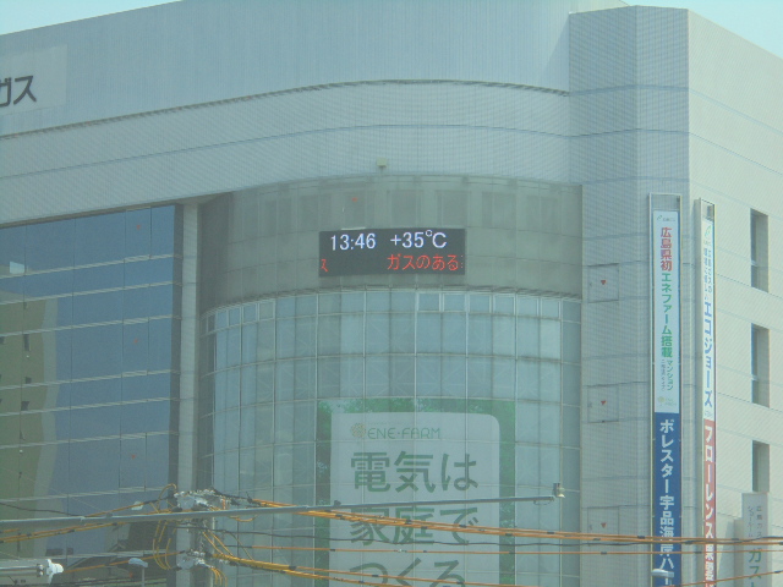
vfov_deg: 9.5
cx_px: 392
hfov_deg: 12.7
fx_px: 3529
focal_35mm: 156
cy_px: 294
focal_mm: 27.6
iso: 100
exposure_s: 1/250
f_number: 6.5
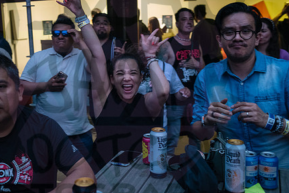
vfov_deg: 28.6
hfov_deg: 41.4
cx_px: 100
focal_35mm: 47
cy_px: 79
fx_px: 377
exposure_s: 1/250
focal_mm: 35
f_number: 3.5
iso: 4000
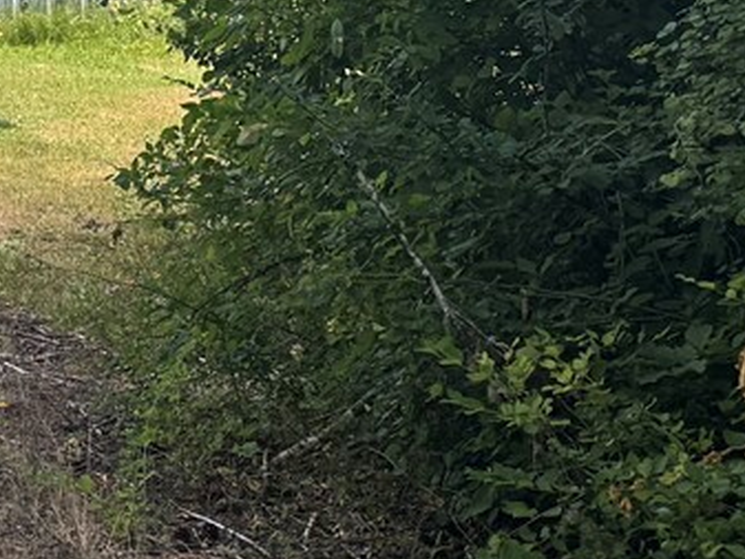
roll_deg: -0.4
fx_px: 2454
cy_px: -217
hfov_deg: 14.6
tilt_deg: +1.2
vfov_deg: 12.5
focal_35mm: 114
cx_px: -688
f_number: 1.78
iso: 100
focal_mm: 6.76
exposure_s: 1/920
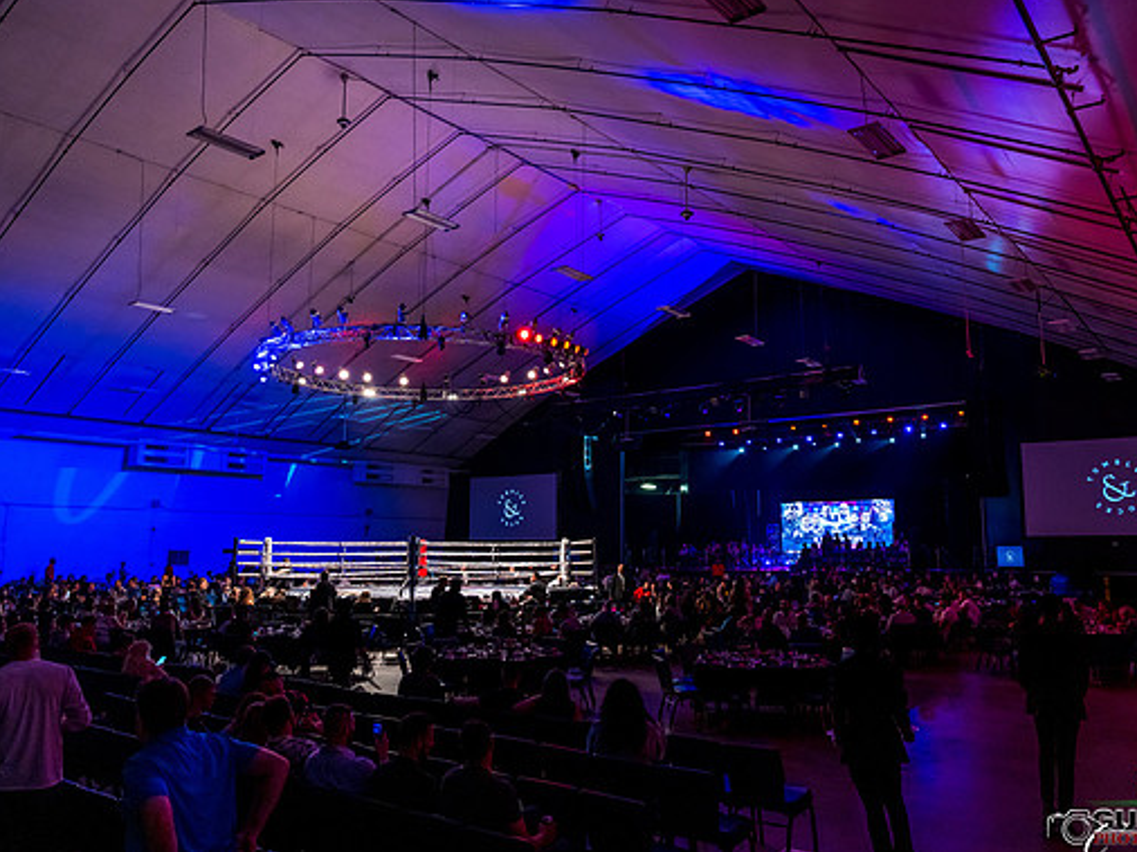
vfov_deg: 49.7
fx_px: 919
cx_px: 575
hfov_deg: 63.5
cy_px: 422
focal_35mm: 28
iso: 4000
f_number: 3.5
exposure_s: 1/160
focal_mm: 24
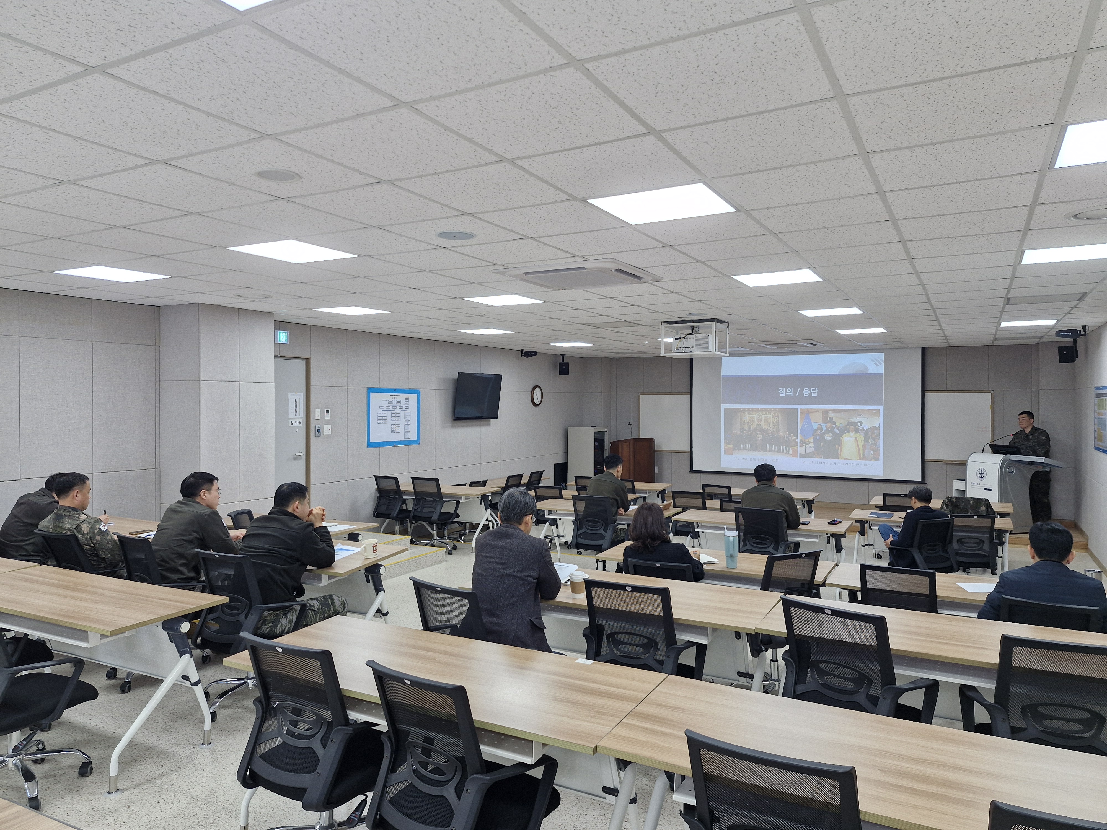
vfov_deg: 58.9
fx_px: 736
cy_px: 415
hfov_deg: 73.9
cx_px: 554
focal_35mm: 23
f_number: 1.8
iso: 125
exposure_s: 1/120
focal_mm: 5.54
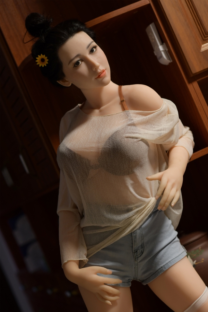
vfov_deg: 23.9
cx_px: 104
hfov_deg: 16.1
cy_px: 156
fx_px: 737
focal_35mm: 85
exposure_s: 1/60
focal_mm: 85
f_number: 2.2
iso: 400
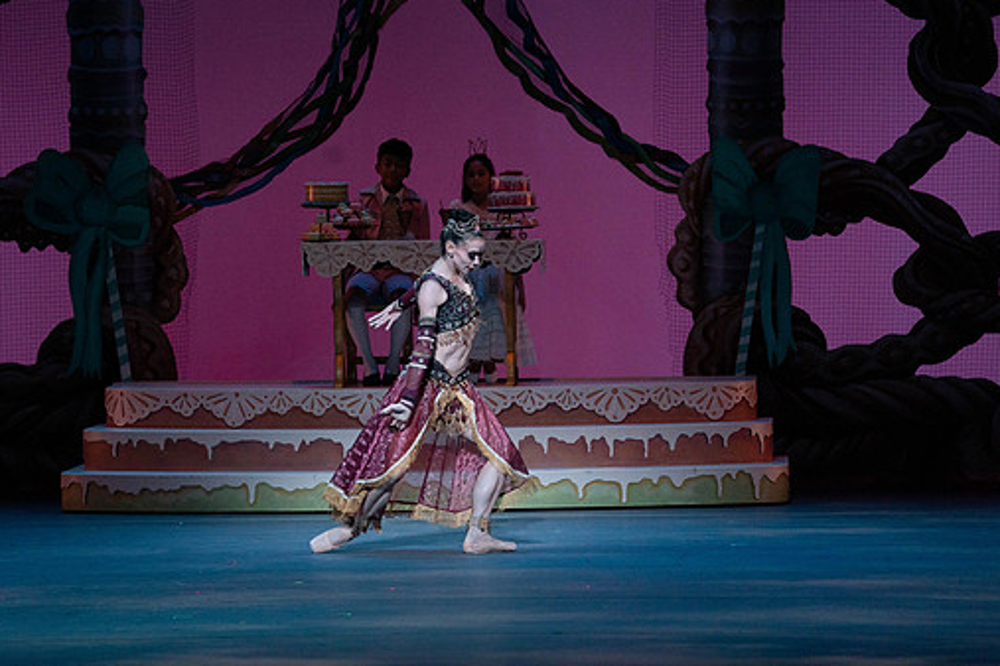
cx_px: 440
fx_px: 6361
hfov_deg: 9.0
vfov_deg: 6.0
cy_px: 289
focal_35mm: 229
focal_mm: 200
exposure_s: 1/320
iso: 3200
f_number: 5.6
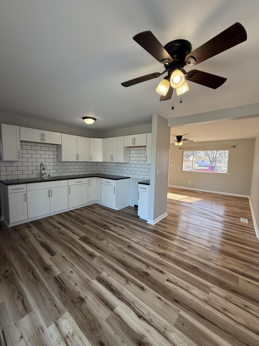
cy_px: 173
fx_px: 140
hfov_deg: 85.7
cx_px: 130
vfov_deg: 102.1
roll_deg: -1.6
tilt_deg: -4.1
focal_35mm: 14
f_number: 2.2
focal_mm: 2.22
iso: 64
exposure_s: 1/120
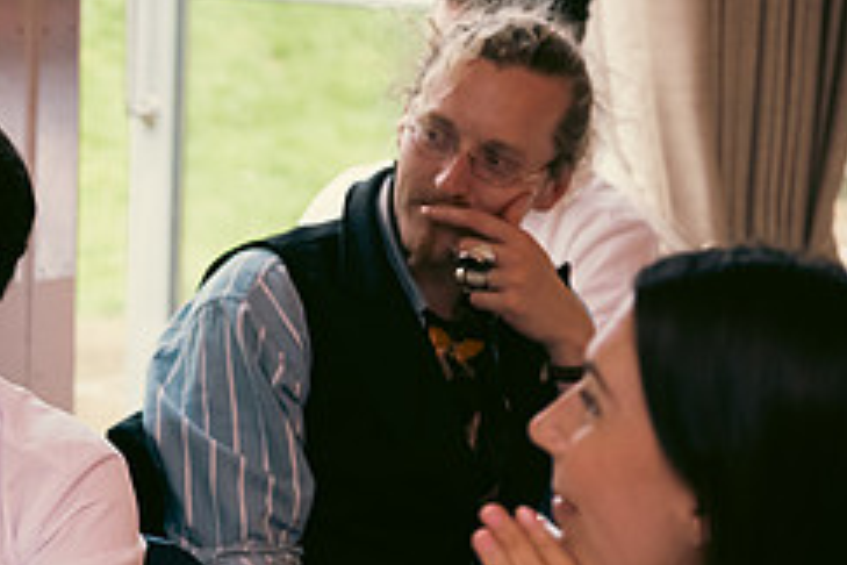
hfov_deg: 13.5
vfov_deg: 9.3
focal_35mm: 148
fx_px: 3482
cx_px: -136
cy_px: 445
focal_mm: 62
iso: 1000
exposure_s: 1/160
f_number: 3.5
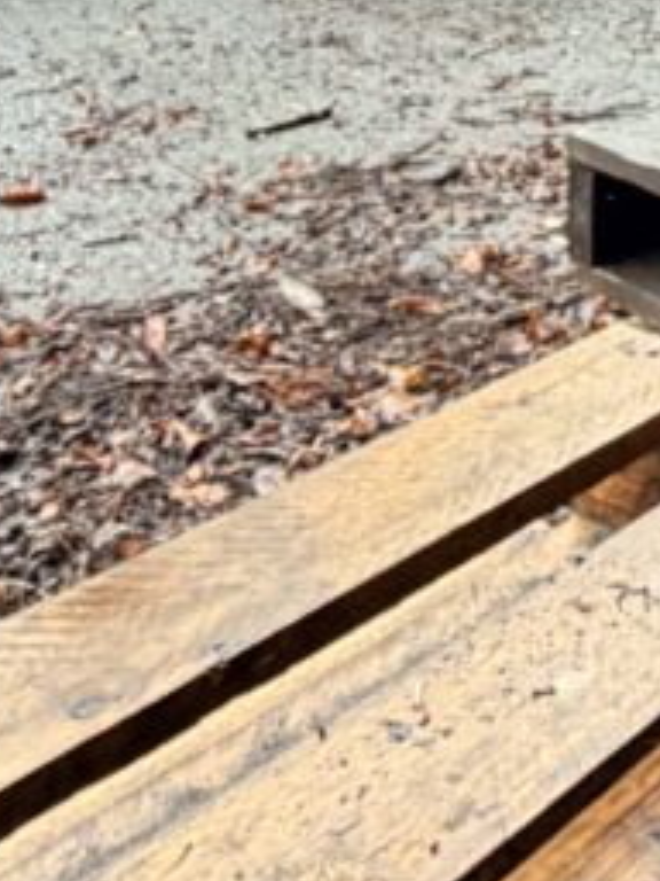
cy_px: -241
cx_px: 718
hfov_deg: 24.4
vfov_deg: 28.6
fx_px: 1424
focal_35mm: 56
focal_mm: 2.22
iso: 320
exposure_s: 1/118
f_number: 2.2
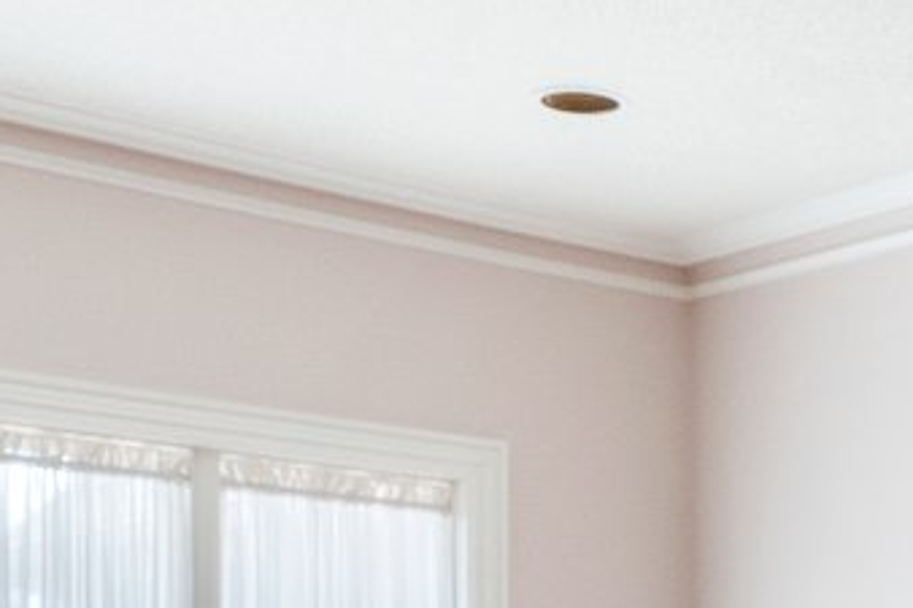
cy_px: 909
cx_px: 1232
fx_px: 2459
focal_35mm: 97
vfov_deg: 13.3
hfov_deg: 19.2
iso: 5000
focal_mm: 16
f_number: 9
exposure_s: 1/30
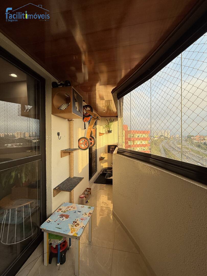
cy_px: 138
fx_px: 112
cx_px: 104
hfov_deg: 85.7
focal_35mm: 14
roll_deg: -0.1
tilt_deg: +0.1
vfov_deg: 102.1
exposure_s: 1/312
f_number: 2.2
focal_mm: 2.22
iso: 50
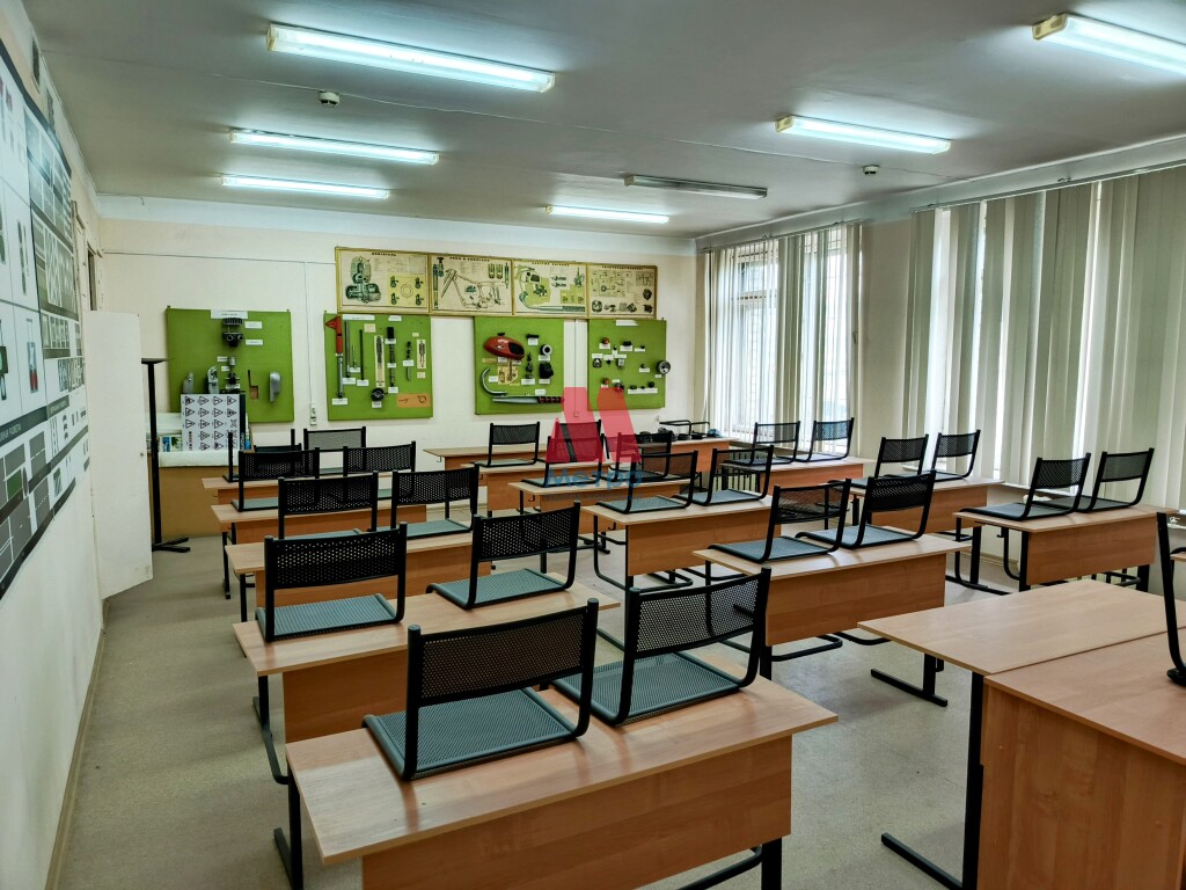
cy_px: 445
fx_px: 788
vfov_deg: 58.9
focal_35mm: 23
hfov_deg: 73.9
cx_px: 593
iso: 827
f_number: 1.75
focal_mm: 5.25
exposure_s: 1/50
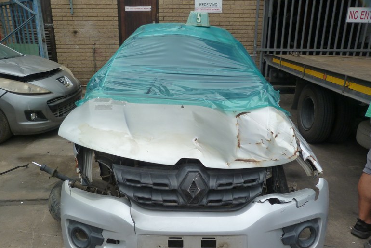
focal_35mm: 27
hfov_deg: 67.4
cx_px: 181
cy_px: 143
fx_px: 278
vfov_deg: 47.8
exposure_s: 1/125
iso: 125
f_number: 4
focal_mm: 4.5
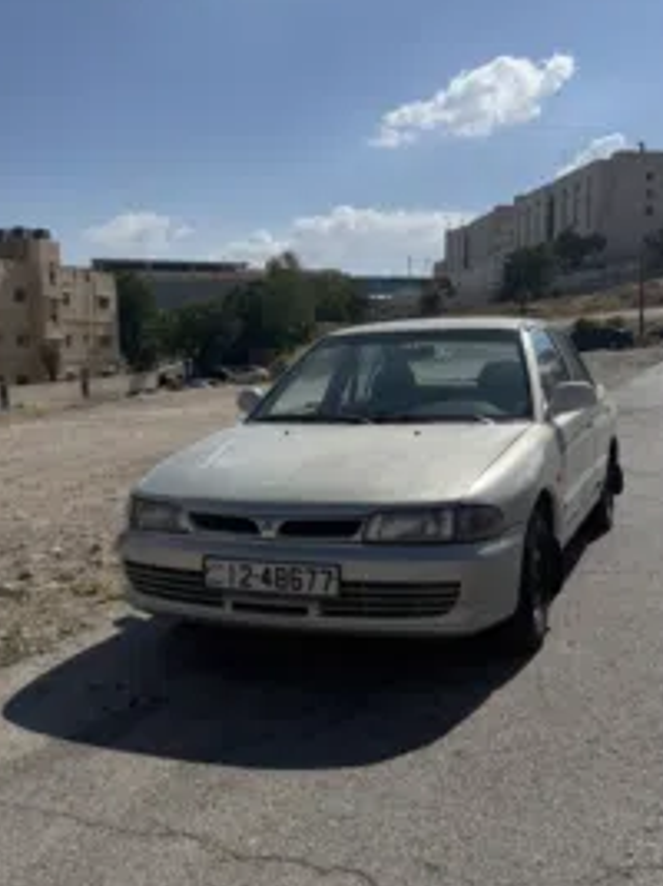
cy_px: 468
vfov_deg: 51.3
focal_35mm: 36
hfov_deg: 39.6
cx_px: 361
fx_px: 920
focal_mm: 6.76
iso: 80
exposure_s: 1/14286
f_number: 1.78
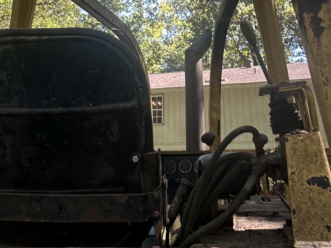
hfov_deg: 42.9
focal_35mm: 44
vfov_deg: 28.3
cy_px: -55
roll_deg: +0.4
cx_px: 169
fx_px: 421
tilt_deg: +29.1
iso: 64
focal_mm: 2.22
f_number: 2.2
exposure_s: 1/99
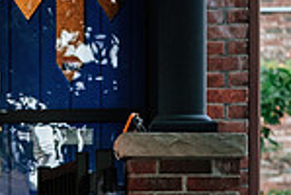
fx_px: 3920
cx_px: -121
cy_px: 420
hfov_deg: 4.2
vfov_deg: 2.8
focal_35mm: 484
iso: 800
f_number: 2.8
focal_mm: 71.5
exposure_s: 1/200
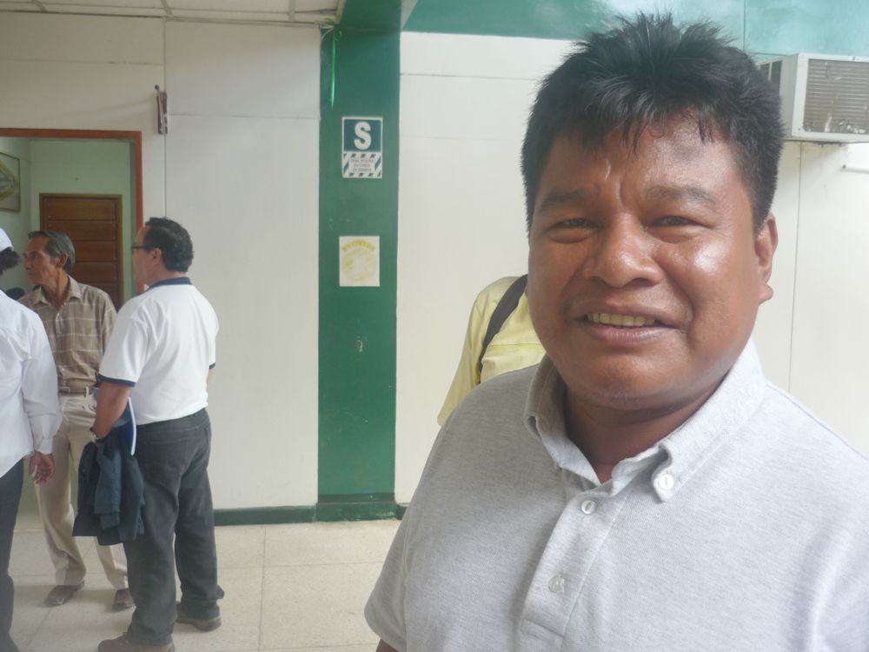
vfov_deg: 42.9
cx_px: 434
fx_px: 828
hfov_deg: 55.4
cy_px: 326
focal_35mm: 33
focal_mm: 5.5
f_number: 2.8
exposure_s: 1/40
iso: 100
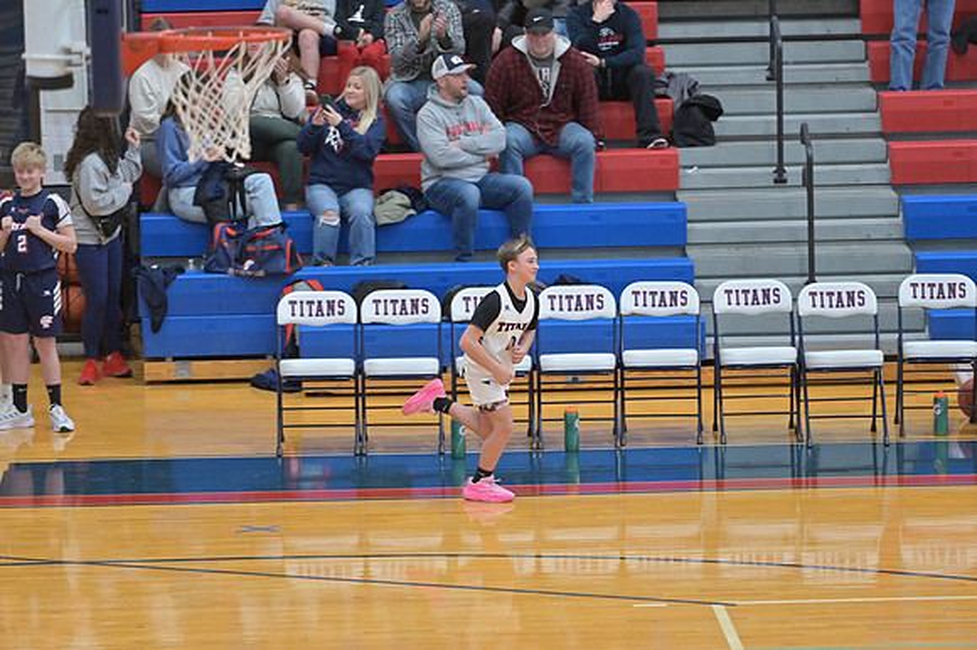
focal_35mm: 200
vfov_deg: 6.9
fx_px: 5424
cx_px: 488
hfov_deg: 10.3
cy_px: 325
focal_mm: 200
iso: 3200
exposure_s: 1/400
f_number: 4.5
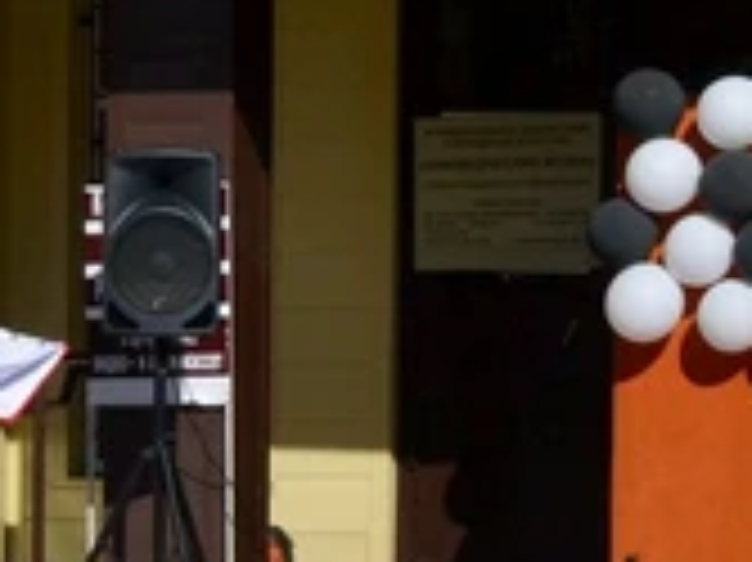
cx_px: -356
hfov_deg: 9.3
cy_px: 744
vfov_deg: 7.1
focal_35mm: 207
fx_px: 4494
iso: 360
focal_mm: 30
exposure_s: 1/2000
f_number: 7.1
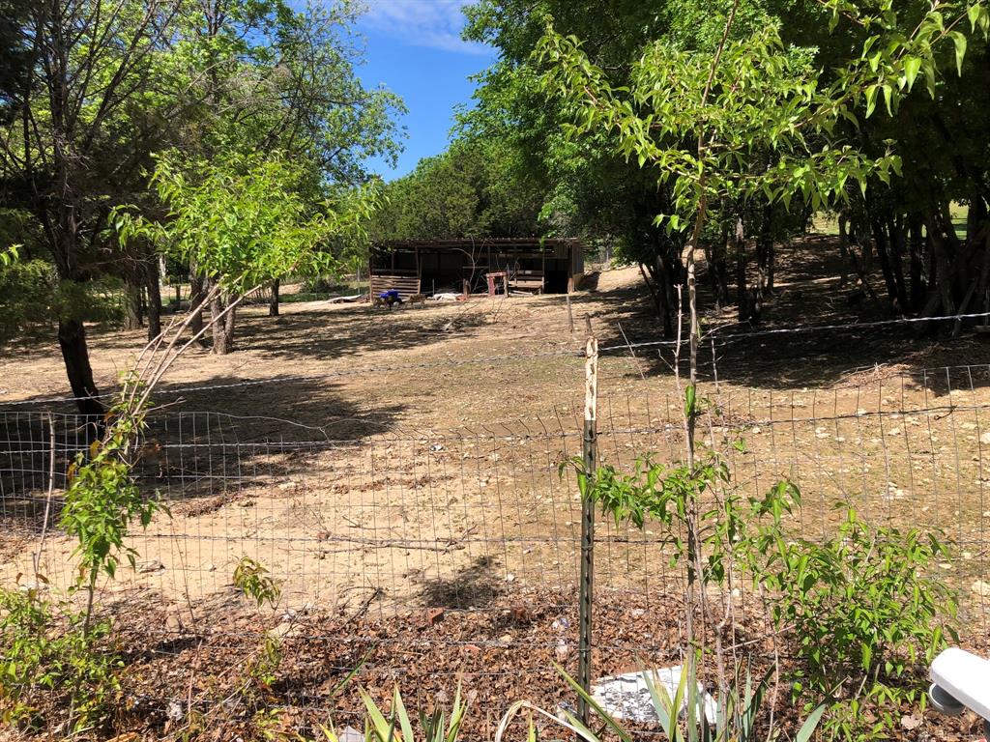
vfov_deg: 49.7
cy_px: 371
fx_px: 801
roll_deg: -2.0
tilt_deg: -10.7
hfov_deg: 63.4
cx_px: 495
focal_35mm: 28
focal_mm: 4
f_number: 1.8
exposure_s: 1/1675
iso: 20
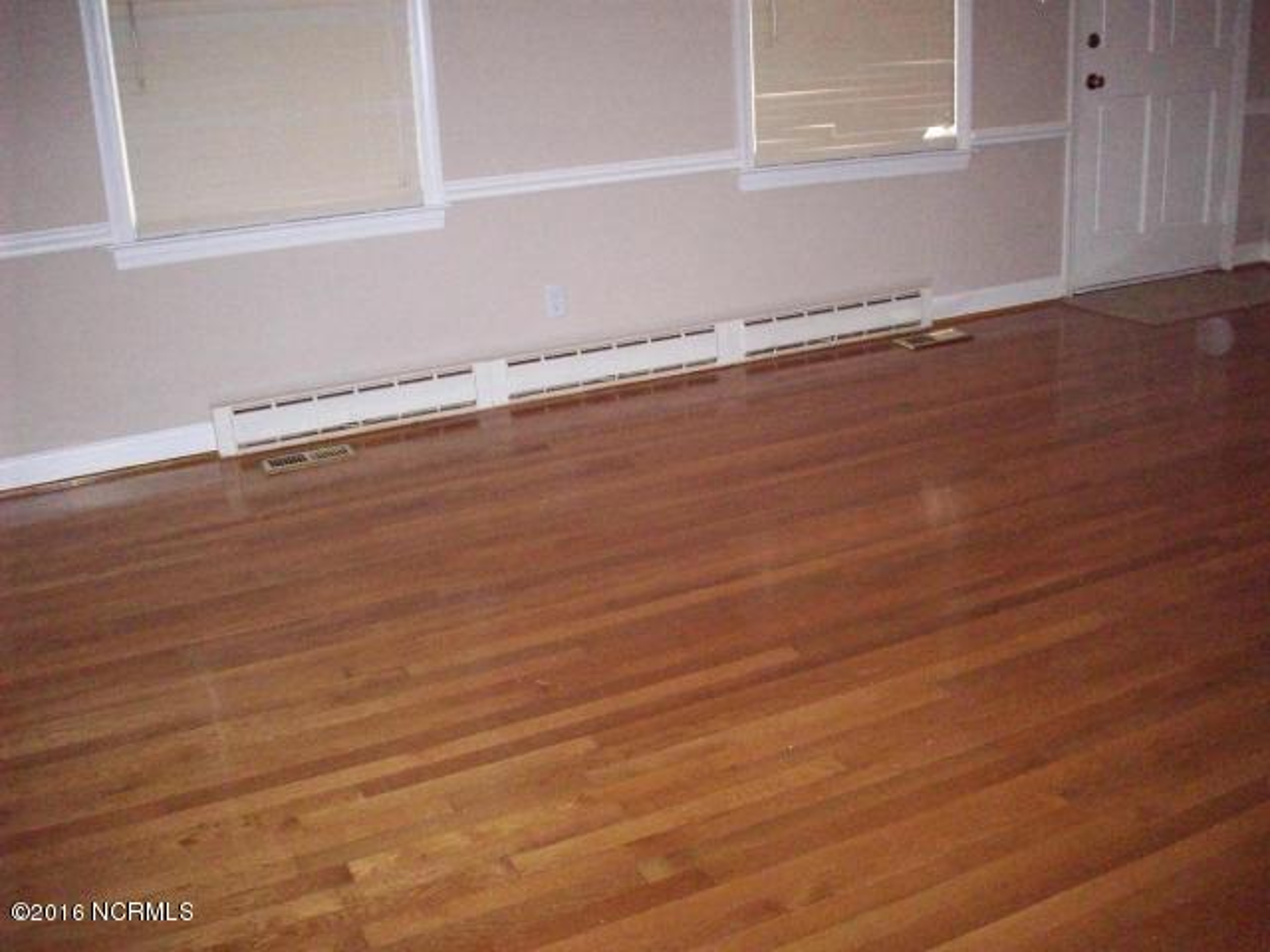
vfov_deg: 38.7
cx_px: 635
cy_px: 476
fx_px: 1357
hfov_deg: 50.1
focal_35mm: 37
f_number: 2.8
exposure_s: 1/128
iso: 800
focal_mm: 6.2
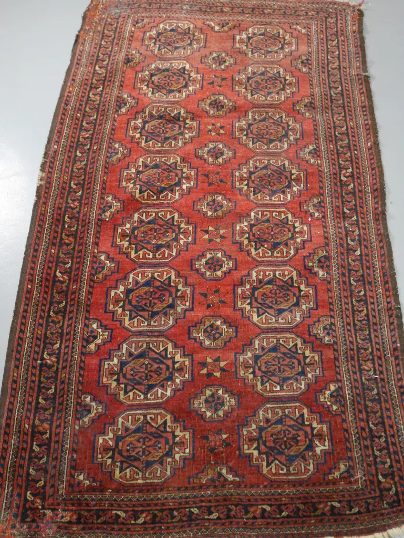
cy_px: 269
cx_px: 202
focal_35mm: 42
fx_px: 653
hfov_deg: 34.4
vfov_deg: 44.8
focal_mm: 21
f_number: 5
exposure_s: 1/80
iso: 3200
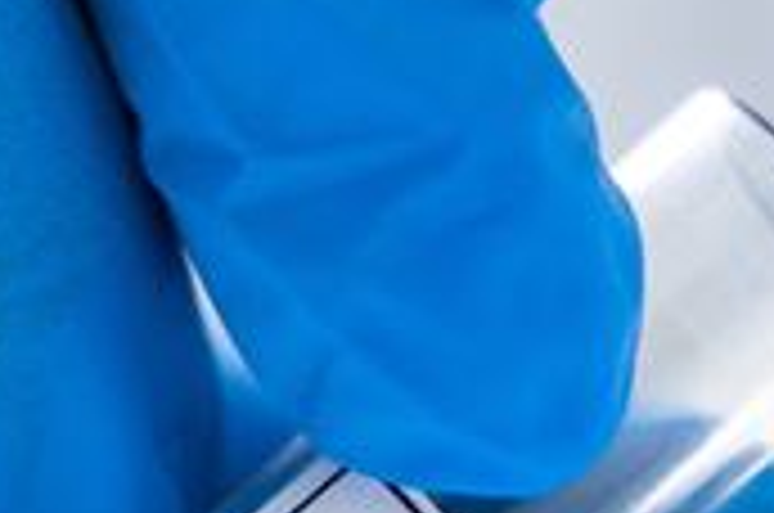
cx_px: 747
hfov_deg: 4.7
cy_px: 965
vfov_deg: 3.1
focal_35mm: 437
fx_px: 9378
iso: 100
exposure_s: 1/50
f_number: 4.5
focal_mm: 75
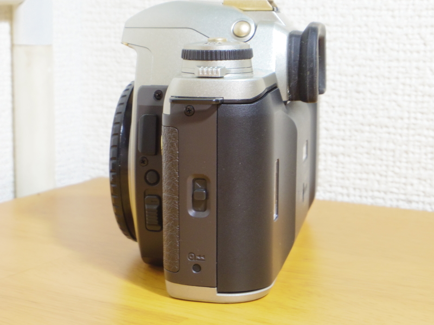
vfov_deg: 20.2
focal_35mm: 73
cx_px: 217
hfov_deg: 26.7
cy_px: 162
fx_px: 915
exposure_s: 1/8
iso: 400
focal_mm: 13.2
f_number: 5.6
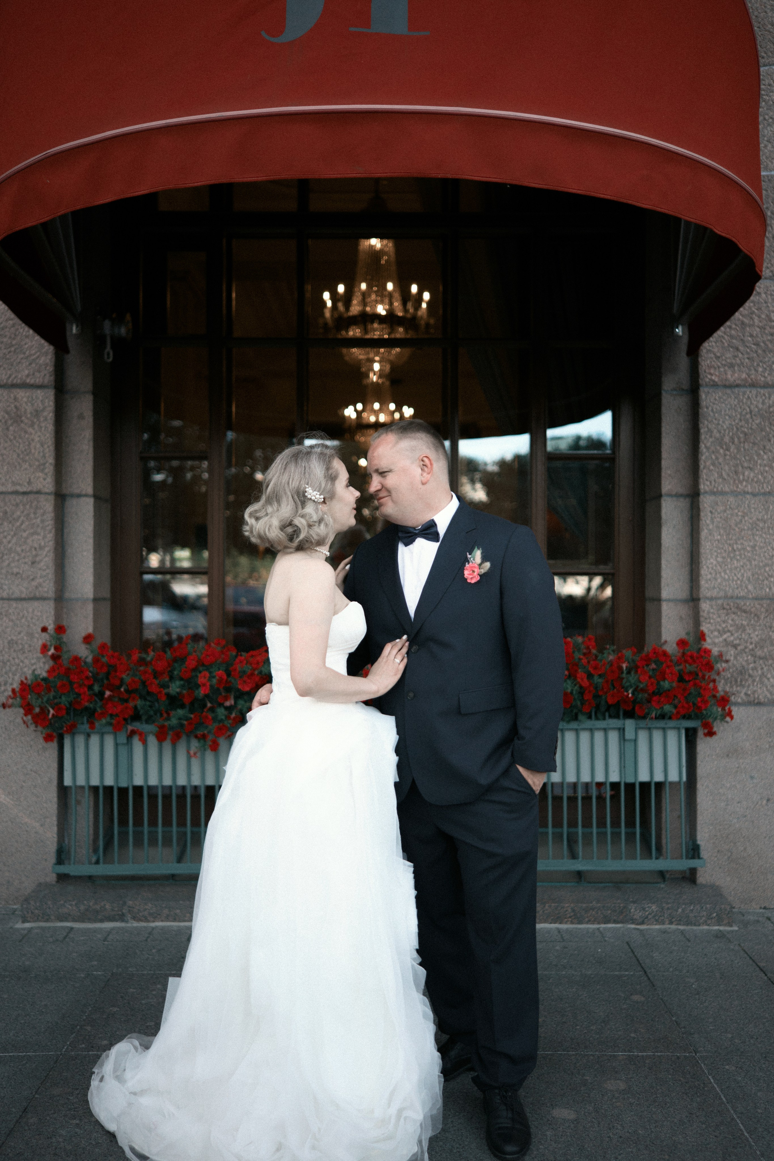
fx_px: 1129
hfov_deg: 37.9
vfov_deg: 54.4
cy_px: 580
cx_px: 387
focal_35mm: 35
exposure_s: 1/1000
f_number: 1.8
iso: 400
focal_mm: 35
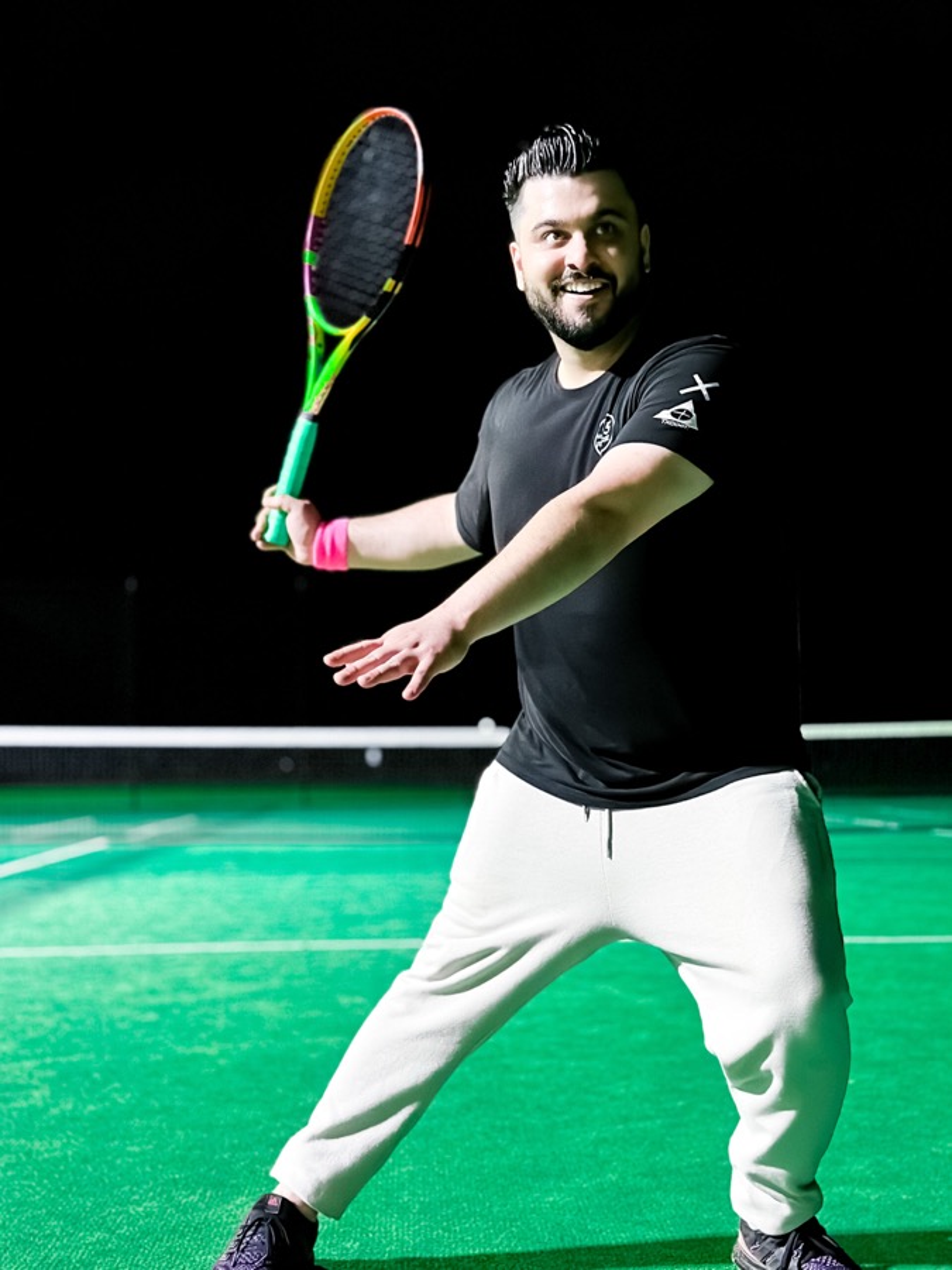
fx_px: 1760
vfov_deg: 39.7
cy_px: 635
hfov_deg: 30.3
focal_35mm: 48
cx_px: 476
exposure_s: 1/30
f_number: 1.8
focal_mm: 6.86
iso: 800
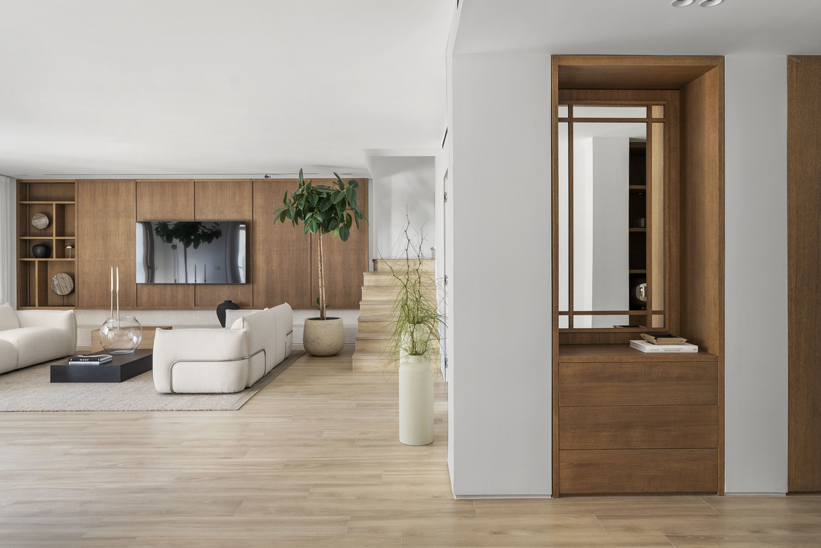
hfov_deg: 77.8
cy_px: 274
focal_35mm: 22
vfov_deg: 56.7
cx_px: 410
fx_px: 509
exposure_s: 1/1.67
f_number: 8
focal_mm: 22.3
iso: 100
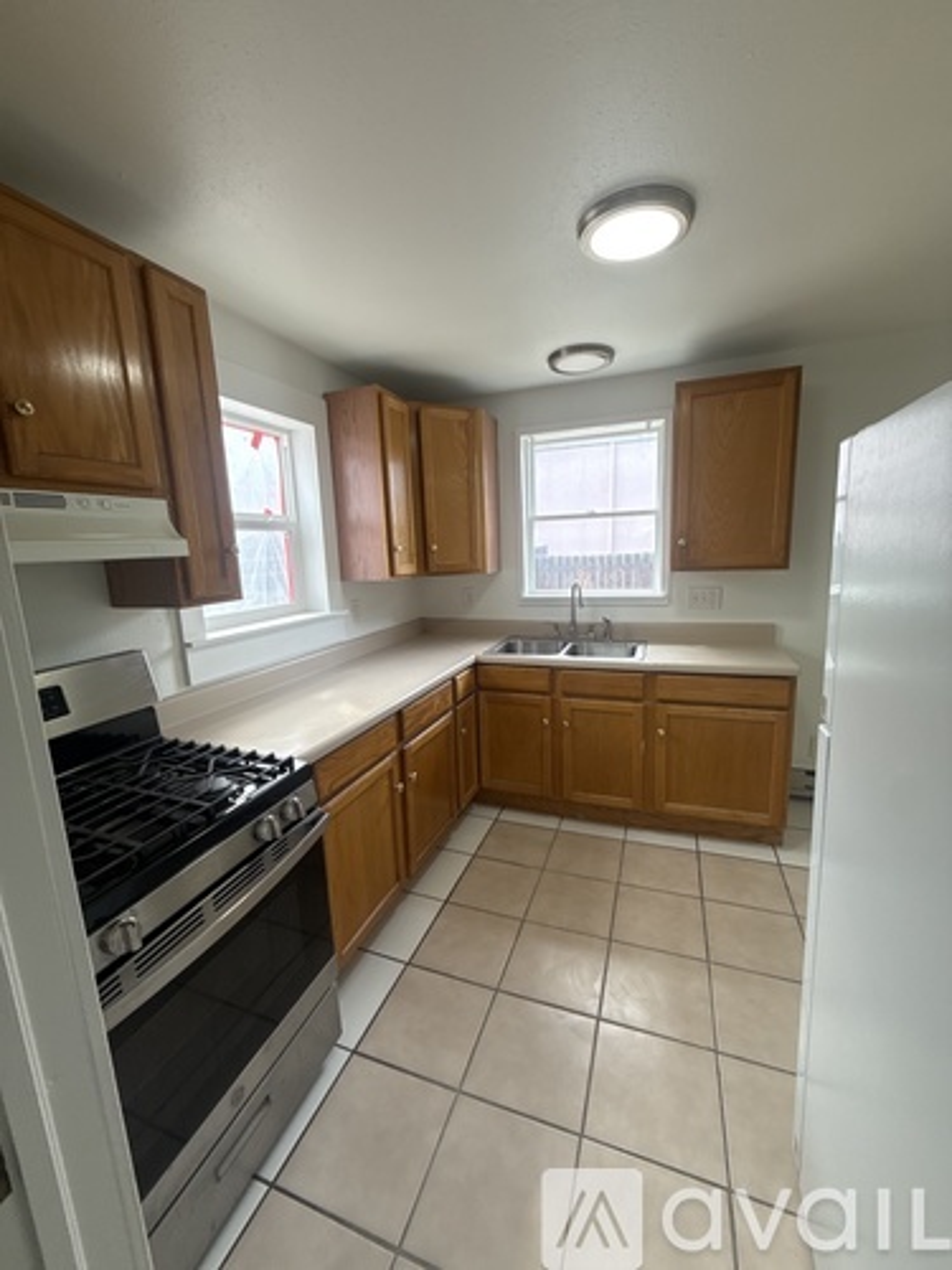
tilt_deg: -8.6
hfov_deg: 85.7
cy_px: 635
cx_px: 476
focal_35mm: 14
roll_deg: +1.6
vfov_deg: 102.1
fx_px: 513
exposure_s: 1/120
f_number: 2.2
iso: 80
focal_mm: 2.22
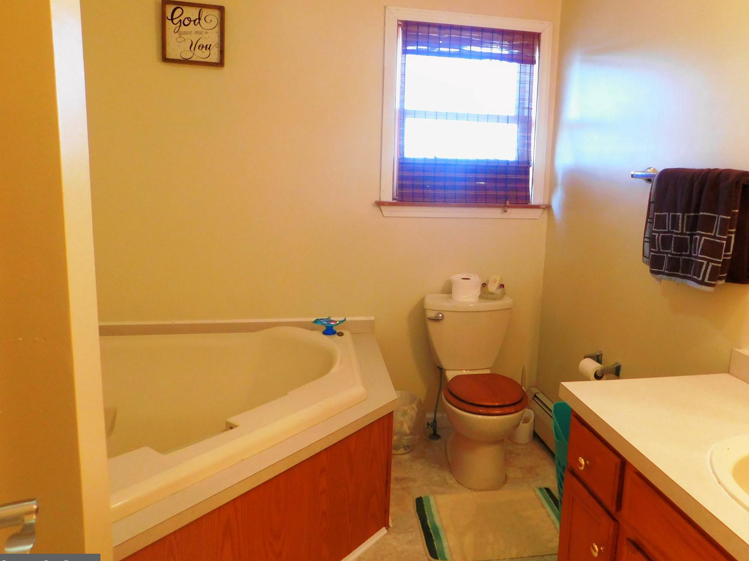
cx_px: 433
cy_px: 259
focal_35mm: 27
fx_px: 584
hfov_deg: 65.0
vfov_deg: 51.3
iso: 400
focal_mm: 4
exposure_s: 1/13
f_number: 3
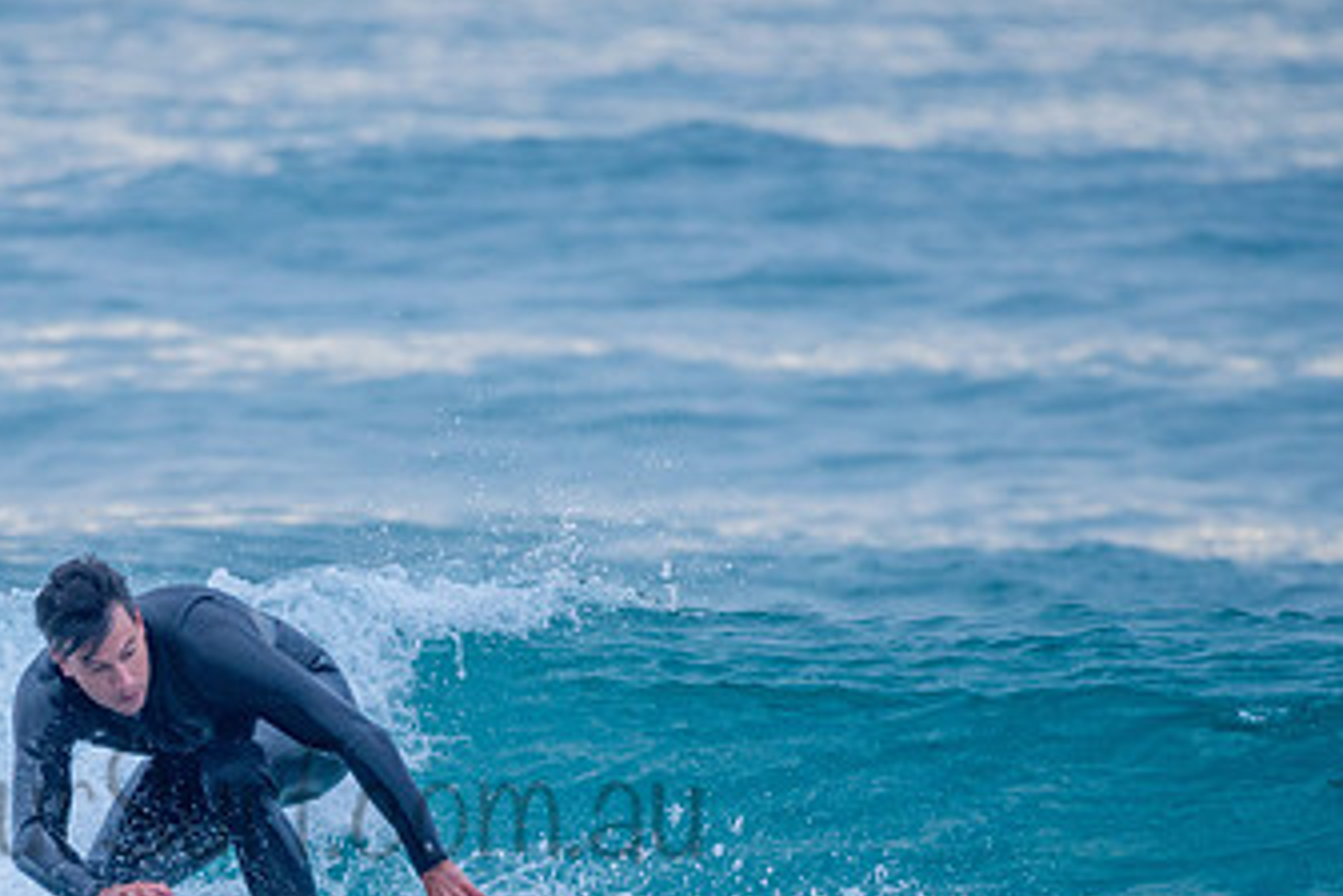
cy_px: 778
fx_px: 39429
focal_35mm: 1057
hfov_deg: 2.0
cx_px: 281
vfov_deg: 1.3
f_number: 5.6
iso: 500
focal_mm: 500
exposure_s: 1/640
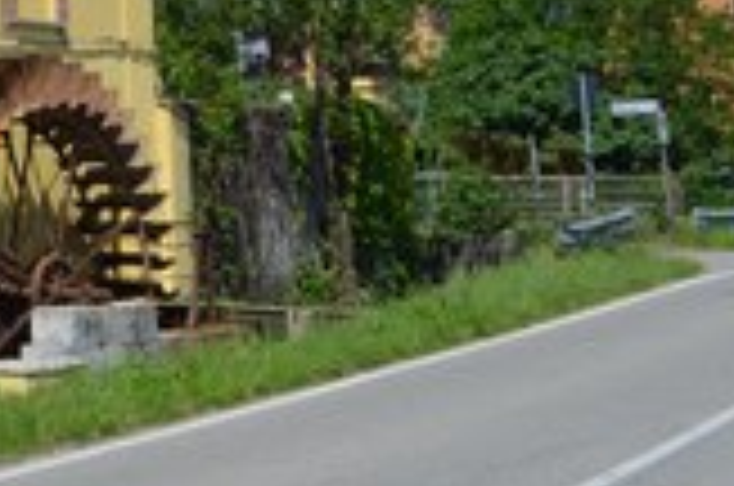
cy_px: -128
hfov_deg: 19.4
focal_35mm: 92
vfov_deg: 14.3
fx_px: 1872
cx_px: -369
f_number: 9
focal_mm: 20
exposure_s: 1/320
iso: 100
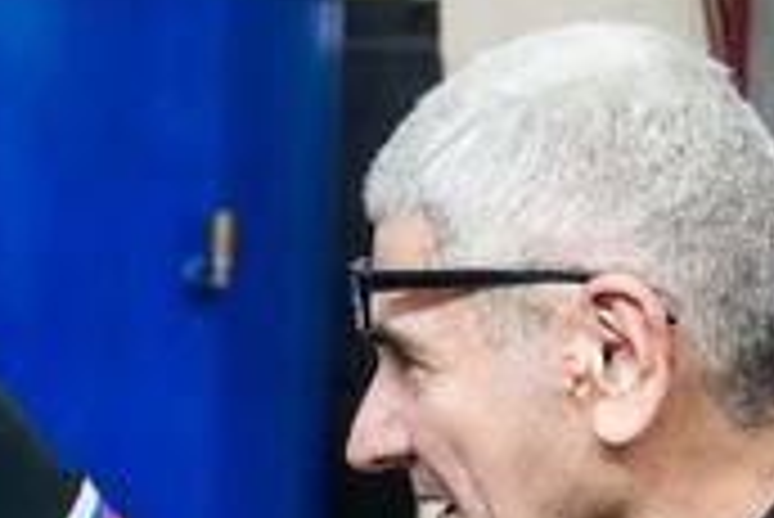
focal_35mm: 138
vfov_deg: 9.9
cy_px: 509
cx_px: 47
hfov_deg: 14.7
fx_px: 2969
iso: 1600
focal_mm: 34
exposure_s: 1/250
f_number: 2.8
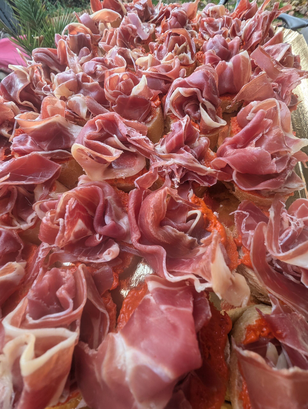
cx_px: 154
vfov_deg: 106.1
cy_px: 204
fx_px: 154
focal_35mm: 13
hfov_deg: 90.1
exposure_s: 1/155
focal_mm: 1.95
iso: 46
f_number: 2.2
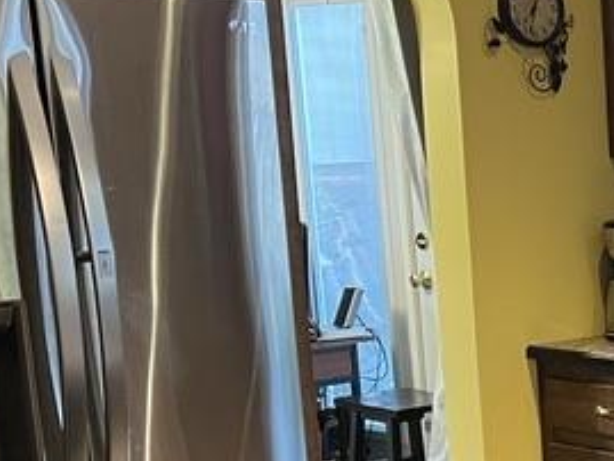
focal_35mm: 99
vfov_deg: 14.7
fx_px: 1757
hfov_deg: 17.5
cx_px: 956
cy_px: 479
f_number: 1.5
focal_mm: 5.7
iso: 250
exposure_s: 1/60
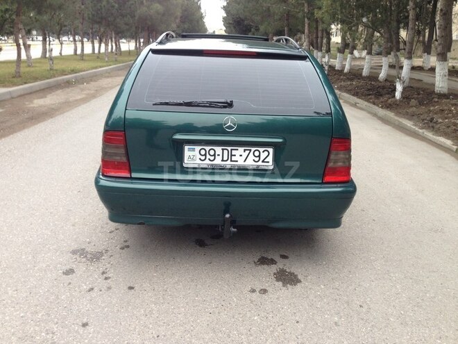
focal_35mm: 33
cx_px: 229
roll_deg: -1.0
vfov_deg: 42.9
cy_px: 172
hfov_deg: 55.4
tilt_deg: -14.9
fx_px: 437
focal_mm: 4.12
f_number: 2.4
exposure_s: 1/60
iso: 64
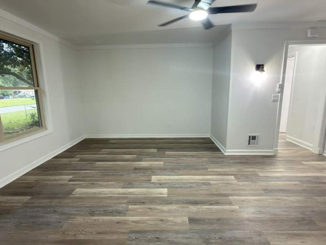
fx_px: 179
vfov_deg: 68.7
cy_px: 122
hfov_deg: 84.7
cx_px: 163
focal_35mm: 19
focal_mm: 2.22
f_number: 2.2
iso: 200
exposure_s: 1/30
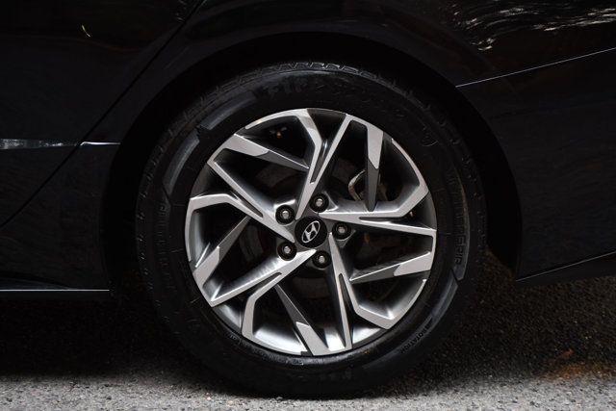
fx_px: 2516
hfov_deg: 14.0
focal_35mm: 147
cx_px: 308
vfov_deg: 9.3
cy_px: 206
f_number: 5.6
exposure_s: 1/250
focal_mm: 98
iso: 360
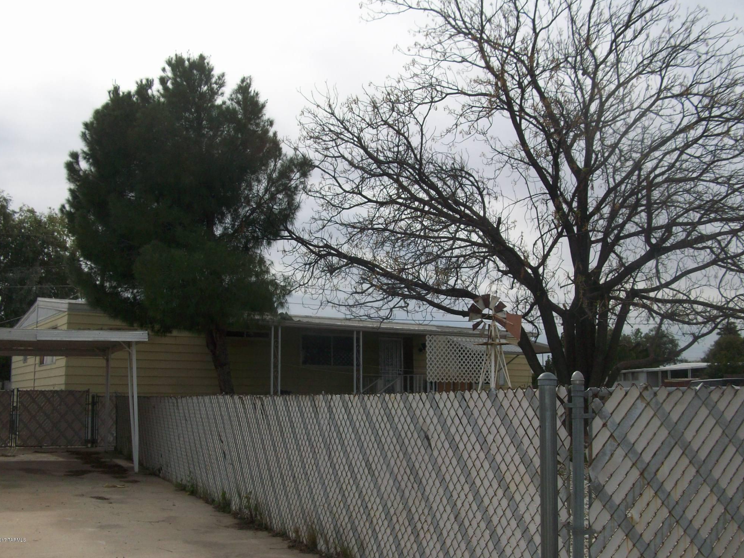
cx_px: 373
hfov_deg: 52.6
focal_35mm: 35
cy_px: 272
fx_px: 752
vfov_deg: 40.7
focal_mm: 5.7
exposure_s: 1/556
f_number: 5.5
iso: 64
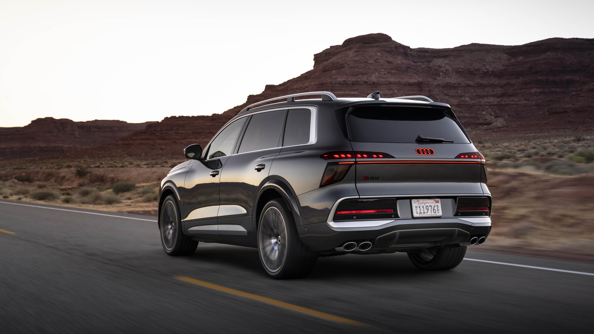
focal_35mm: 55
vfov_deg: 21.8
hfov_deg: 37.8
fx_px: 866
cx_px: 295
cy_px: 147
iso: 400
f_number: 4.5
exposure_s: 1/25
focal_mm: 52
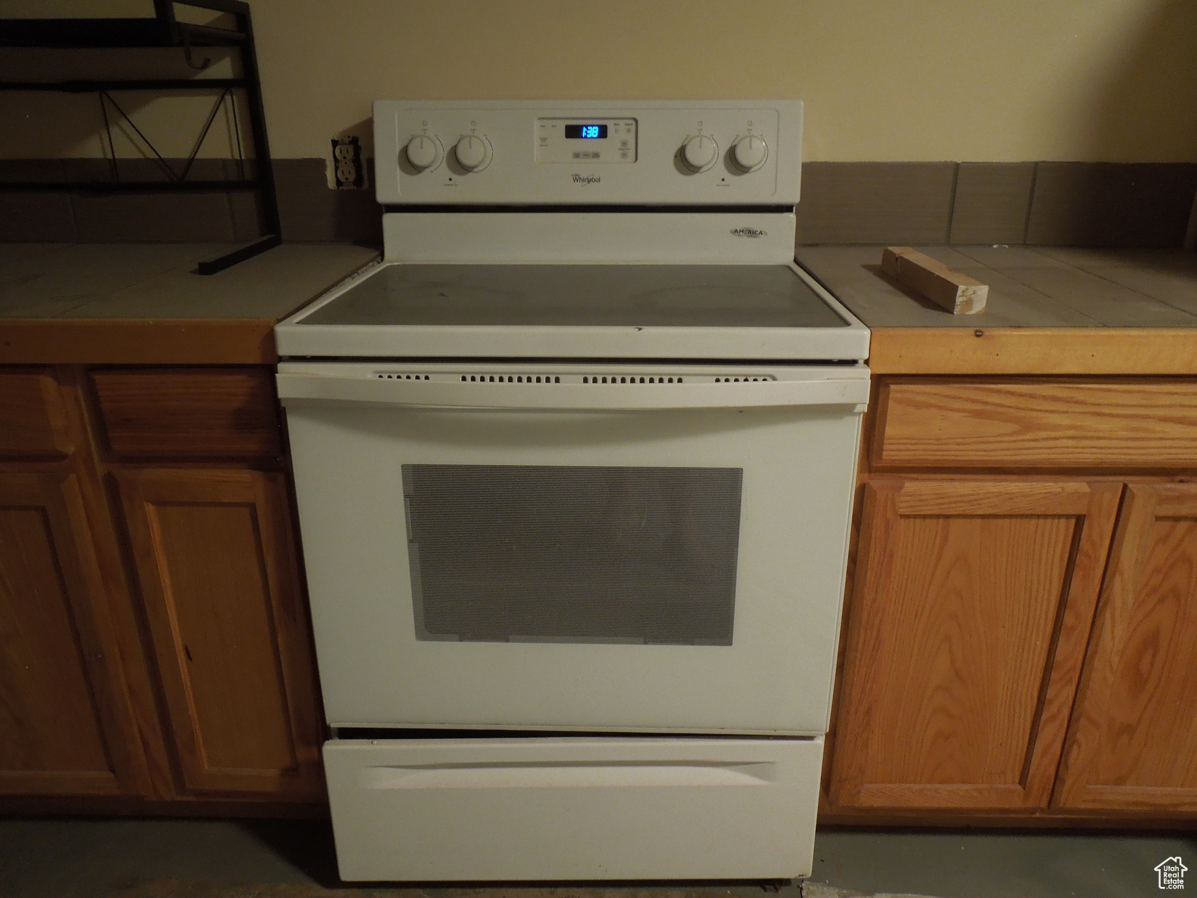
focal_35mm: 25
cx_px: 598
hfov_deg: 69.4
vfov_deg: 54.9
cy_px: 449
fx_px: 864
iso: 400
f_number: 3.3
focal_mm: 4.5
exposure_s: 1/20
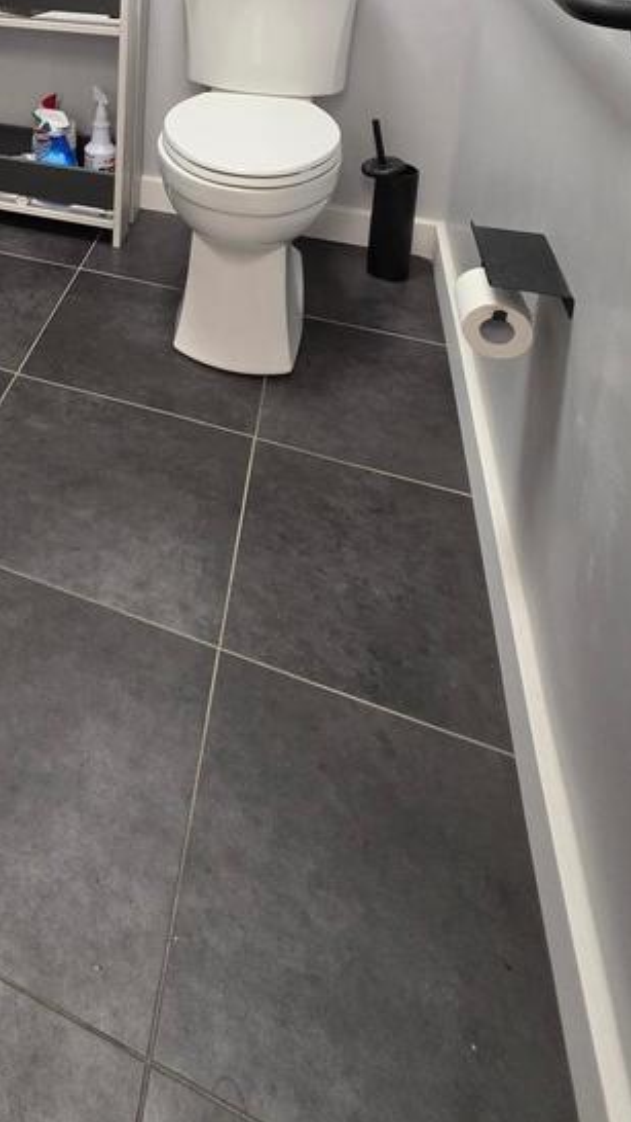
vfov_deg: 54.2
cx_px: -90
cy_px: 18
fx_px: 833
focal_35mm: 28
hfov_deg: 34.7
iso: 200
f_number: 1.9
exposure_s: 1/120
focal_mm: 2.2
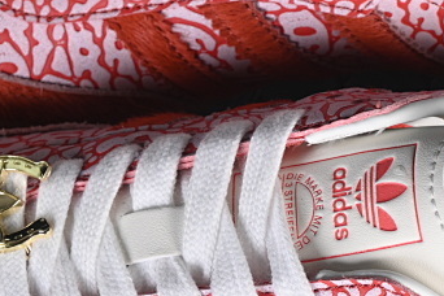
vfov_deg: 5.8
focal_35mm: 237
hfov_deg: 8.7
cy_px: 136
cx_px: 283
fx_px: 2923
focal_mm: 50
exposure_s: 1/80
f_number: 7.1
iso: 160
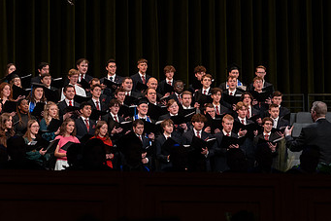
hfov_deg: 12.3
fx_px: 1525
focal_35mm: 166
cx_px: 80
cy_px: 92
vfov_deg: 8.3
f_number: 5
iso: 2000
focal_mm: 95
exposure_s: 1/125
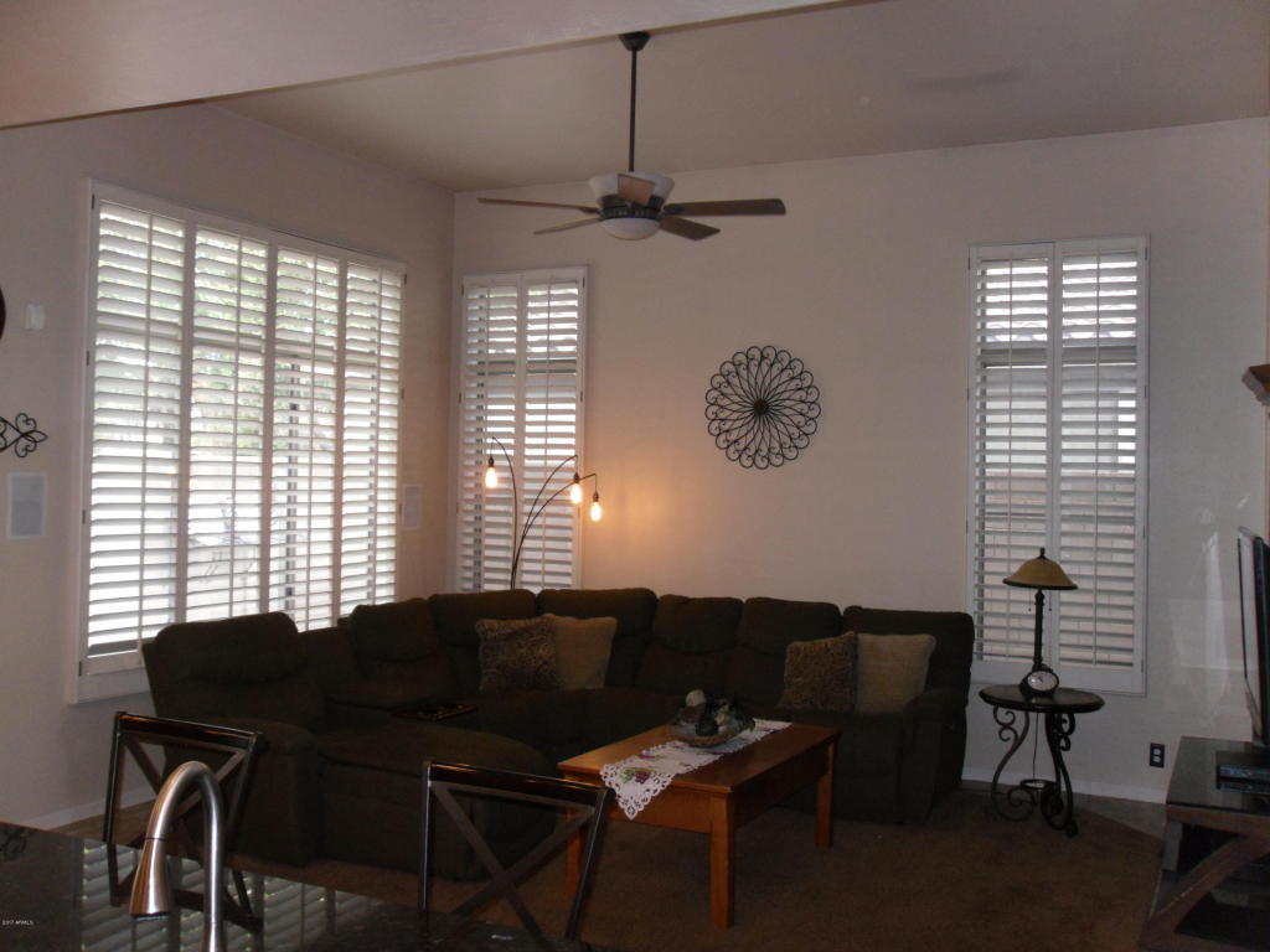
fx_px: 1651
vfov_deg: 32.2
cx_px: 635
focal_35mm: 45
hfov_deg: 42.1
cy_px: 476
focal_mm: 6.3
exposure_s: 1/45
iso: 400
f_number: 3.5
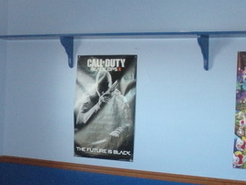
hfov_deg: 22.2
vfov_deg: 17.1
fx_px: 611
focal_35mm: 86
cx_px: 19
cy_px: 139
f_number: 3.5
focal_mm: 6.3
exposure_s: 1/69.3
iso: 505
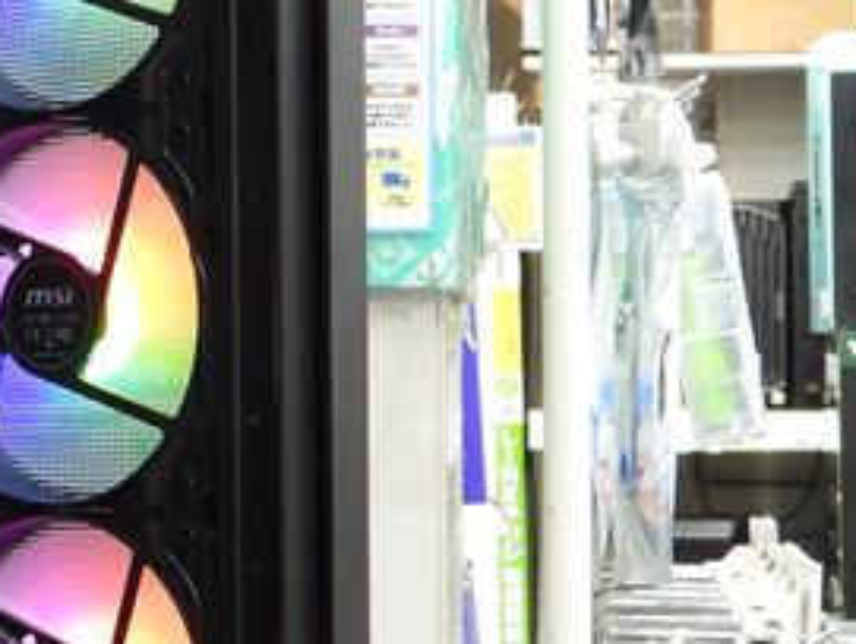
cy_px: 354
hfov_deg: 11.6
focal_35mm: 166
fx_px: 4110
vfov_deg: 9.0
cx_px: -215
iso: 400
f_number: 3.2
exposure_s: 1/25
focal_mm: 7.9
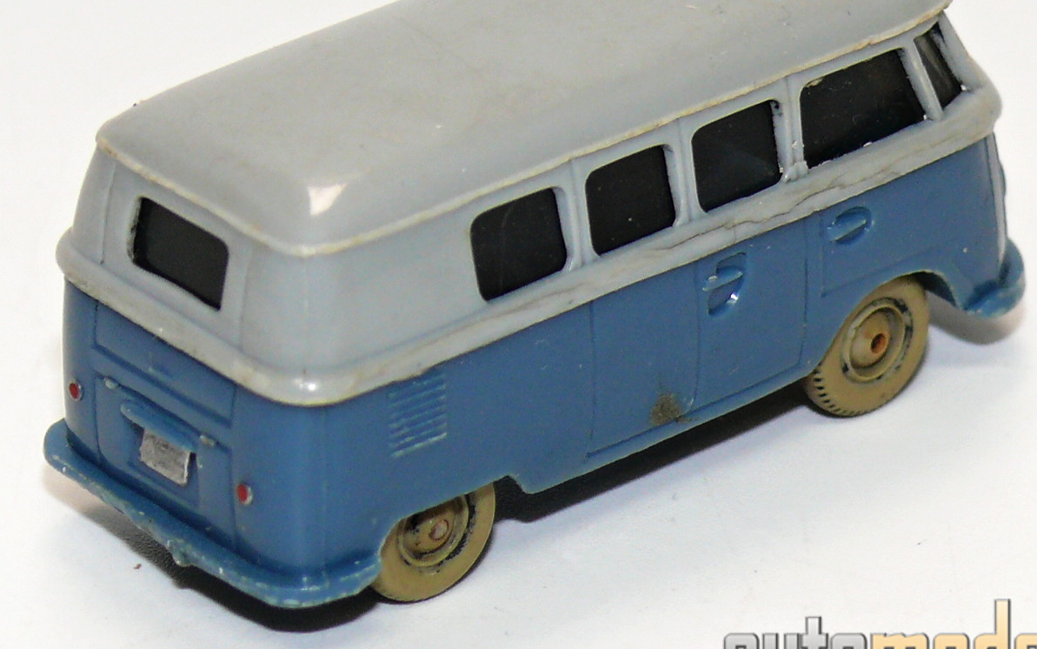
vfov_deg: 5.4
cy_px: 211
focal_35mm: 243
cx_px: 522
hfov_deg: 8.6
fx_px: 6869
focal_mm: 20.3
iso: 100
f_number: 4
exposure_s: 1/30
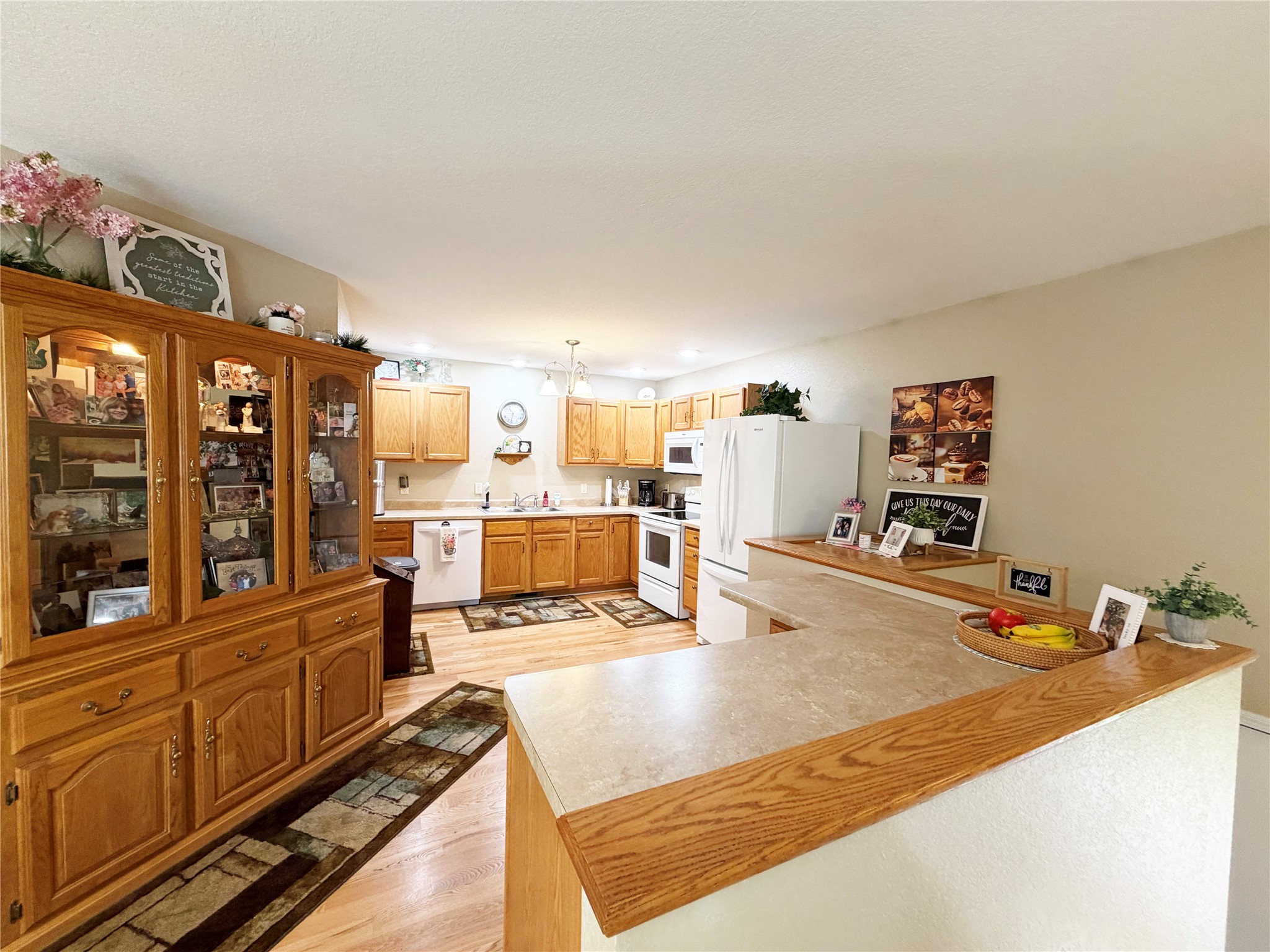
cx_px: 635
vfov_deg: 85.7
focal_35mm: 14
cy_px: 476
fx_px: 514
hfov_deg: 102.1
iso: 250
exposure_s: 1/60
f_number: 2.2
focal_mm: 2.22
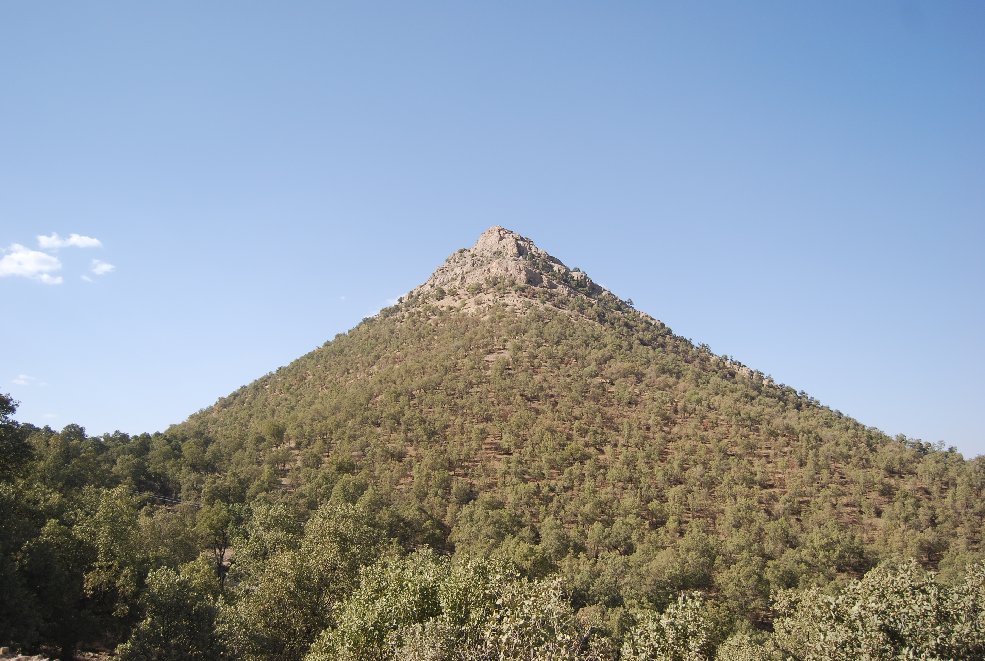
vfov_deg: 43.8
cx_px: 492
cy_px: 330
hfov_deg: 61.8
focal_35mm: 30
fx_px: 823
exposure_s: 1/1000
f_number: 4
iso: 180
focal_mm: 20
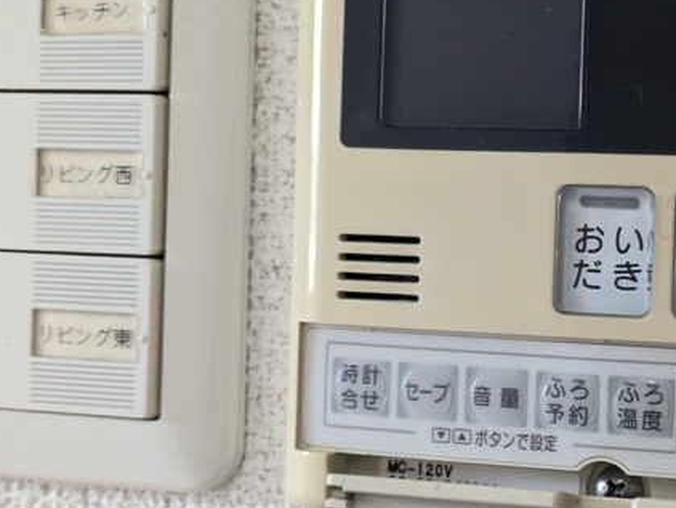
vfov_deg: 12.8
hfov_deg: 16.8
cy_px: 260
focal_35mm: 116
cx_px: 578
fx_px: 2267
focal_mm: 5.43
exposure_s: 1/120
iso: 358
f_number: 1.89
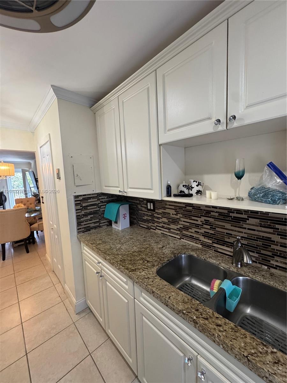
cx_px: 144
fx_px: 155
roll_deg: +1.8
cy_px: 192
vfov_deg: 102.1
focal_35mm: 14
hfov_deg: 85.7
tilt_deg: -7.1
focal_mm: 2.22
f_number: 2.2
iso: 320
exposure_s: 1/120
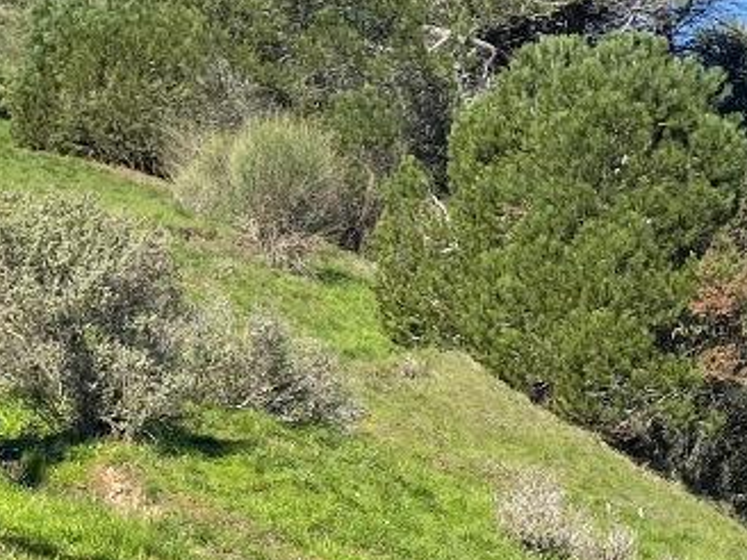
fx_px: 2568
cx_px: 153
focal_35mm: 119
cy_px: 452
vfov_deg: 12.4
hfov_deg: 16.4
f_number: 1.6
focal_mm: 4.2
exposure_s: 1/2053
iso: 32
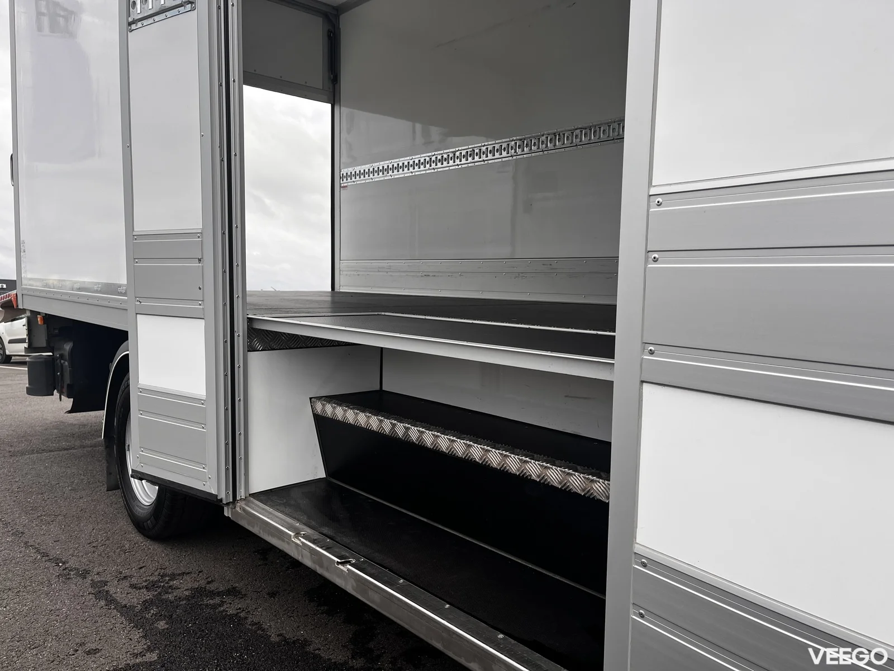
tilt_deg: -1.3
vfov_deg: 53.1
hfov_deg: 67.3
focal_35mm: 26
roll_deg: -1.1
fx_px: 671
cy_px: 336
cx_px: 447
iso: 50
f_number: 1.6
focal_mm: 5.1
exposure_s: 1/463
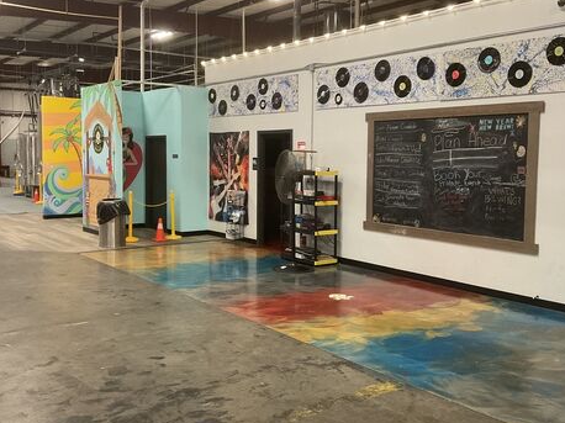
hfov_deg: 49.0
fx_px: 620
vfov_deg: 37.7
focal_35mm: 38
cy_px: 195
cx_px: 270
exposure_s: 1/60
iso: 250
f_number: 1.8
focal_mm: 3
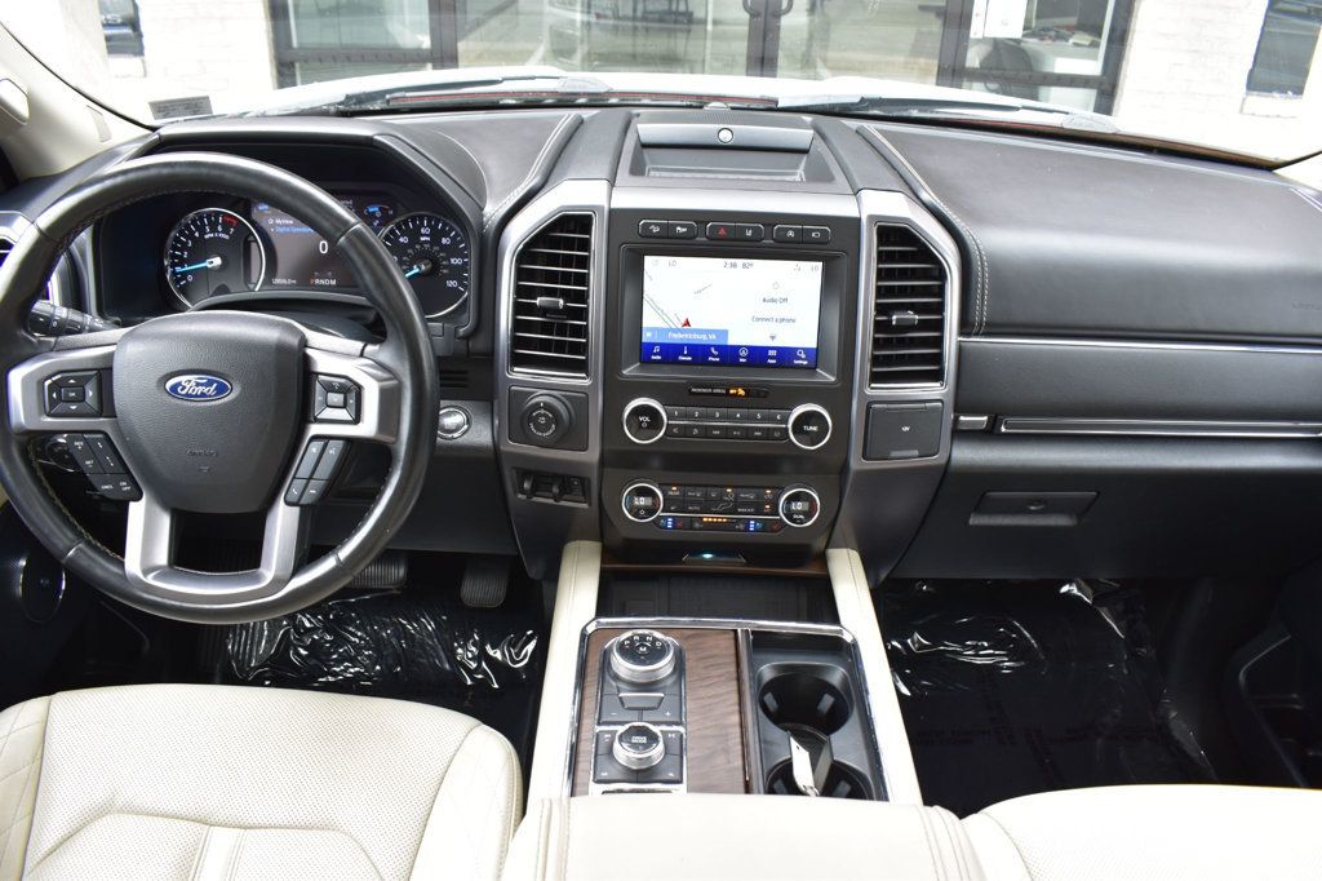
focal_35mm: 27
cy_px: 440
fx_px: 991
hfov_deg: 67.4
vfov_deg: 47.9
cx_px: 661
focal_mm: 18
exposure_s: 1/40
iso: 400
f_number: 7.1
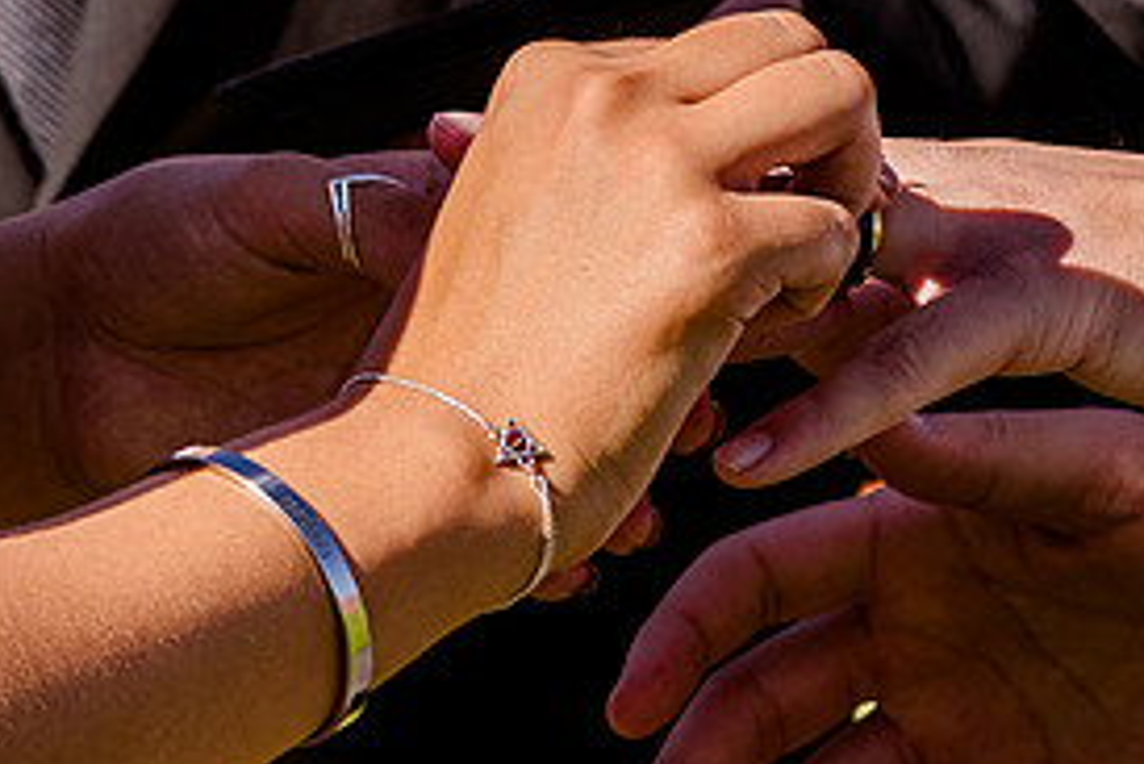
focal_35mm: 969
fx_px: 30808
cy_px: -190
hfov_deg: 2.1
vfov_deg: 1.4
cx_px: 59
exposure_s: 1/800
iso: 200
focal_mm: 200
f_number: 5
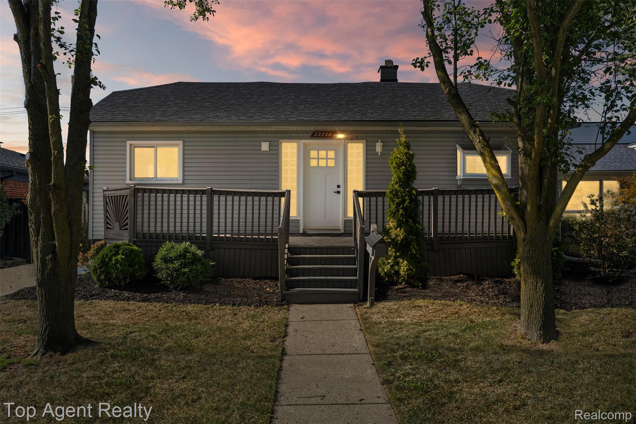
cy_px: 212
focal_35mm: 24
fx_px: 424
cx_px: 318
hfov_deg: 73.7
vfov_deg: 53.1
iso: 250
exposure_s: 1/200
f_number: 9
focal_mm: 24
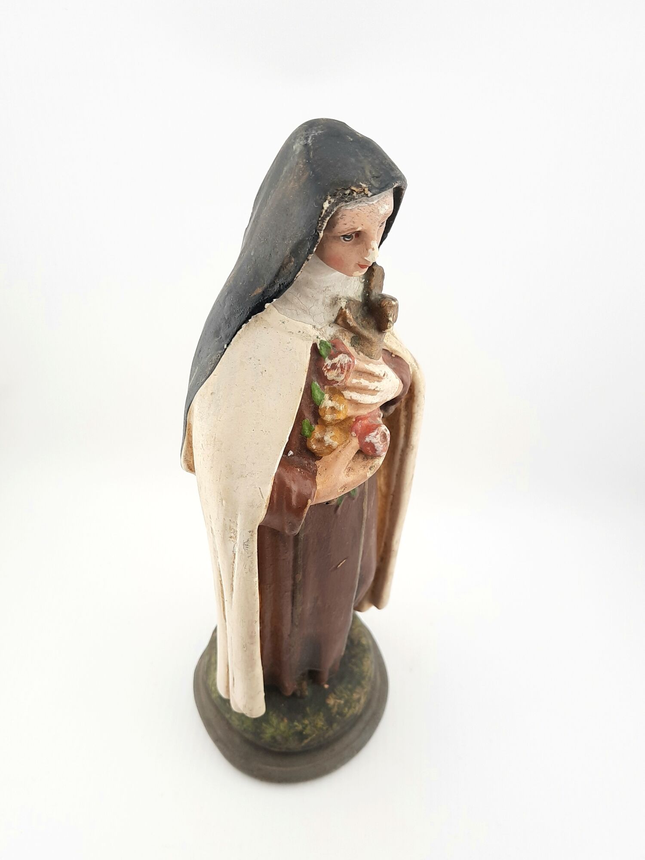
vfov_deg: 69.4
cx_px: 322
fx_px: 621
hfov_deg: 54.9
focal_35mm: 25
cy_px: 430
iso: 32
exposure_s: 1/277
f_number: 2
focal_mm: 4.6
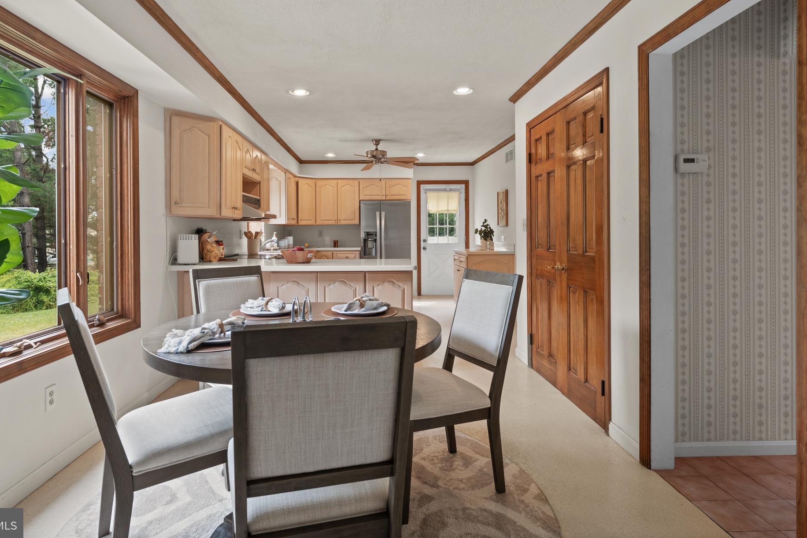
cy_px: 239
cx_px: 377
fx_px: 448
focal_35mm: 20
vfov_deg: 61.7
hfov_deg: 83.9
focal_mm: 17.9
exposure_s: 1/8
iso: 100
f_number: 8
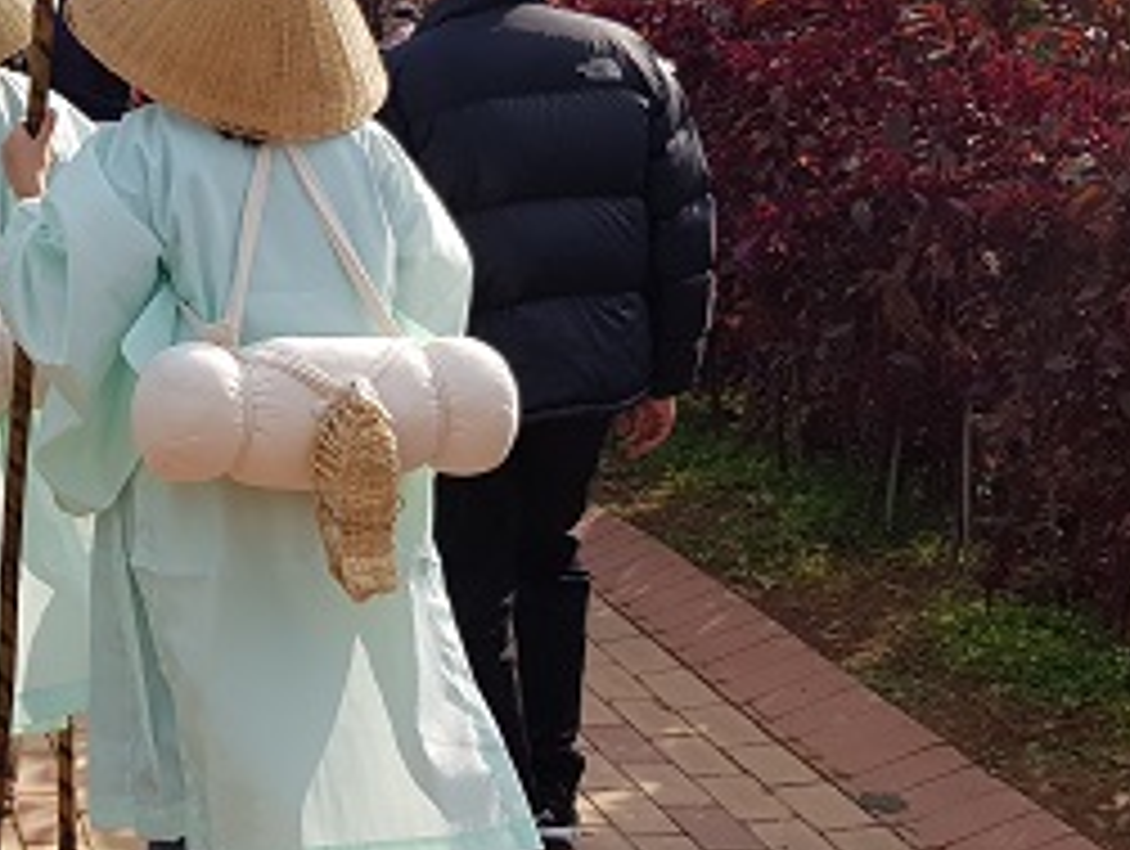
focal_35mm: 55
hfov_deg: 32.1
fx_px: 1798
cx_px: -9
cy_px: 326
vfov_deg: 26.6
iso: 40
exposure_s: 1/1852
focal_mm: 4.3
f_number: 1.7
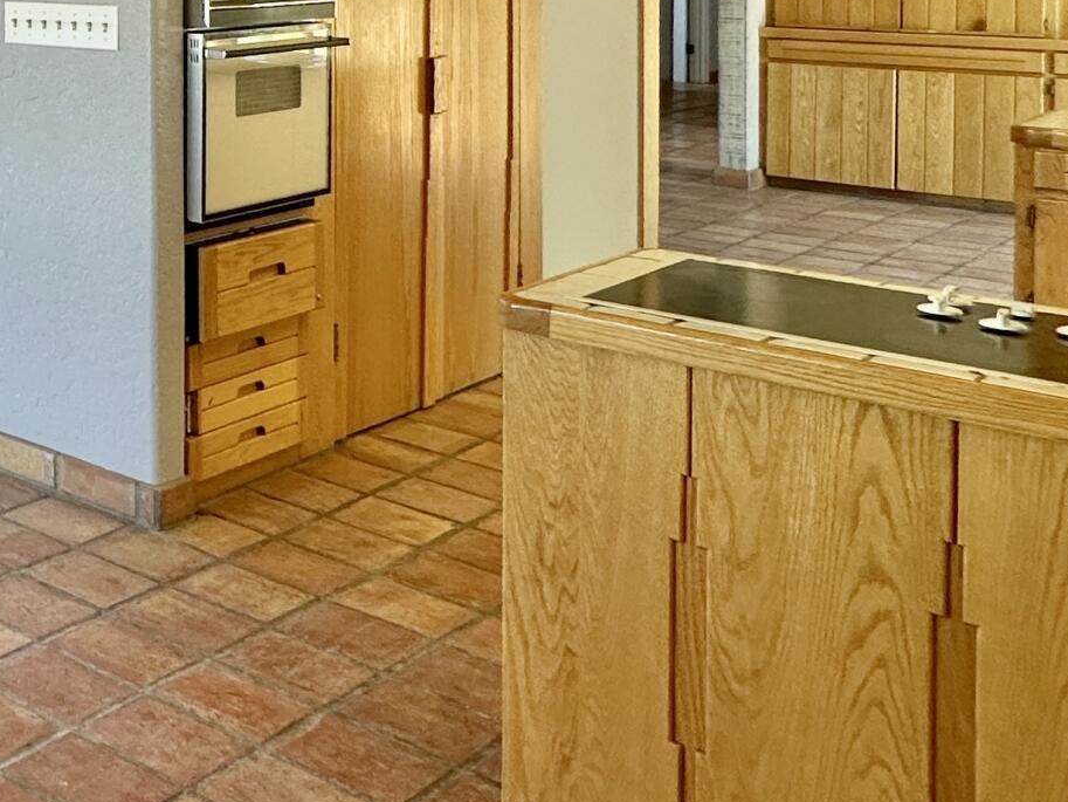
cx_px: -510
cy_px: -48
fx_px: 1419
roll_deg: +0.9
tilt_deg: +0.1
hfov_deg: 28.3
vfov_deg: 29.0
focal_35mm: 46
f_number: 2.2
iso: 64
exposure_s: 1/120
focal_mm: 2.22
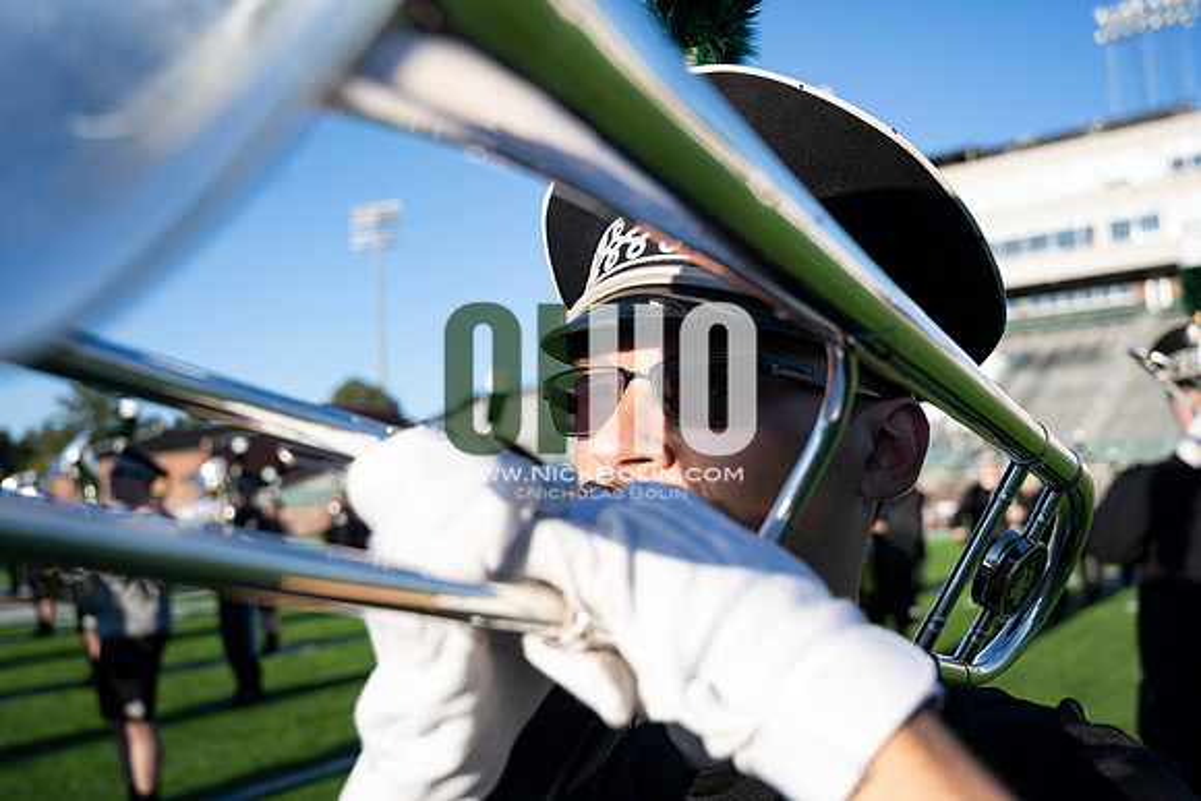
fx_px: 1034
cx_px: 600
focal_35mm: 31
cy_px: 400
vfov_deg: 42.3
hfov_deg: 60.3
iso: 80
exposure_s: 1/400
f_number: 4
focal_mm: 31
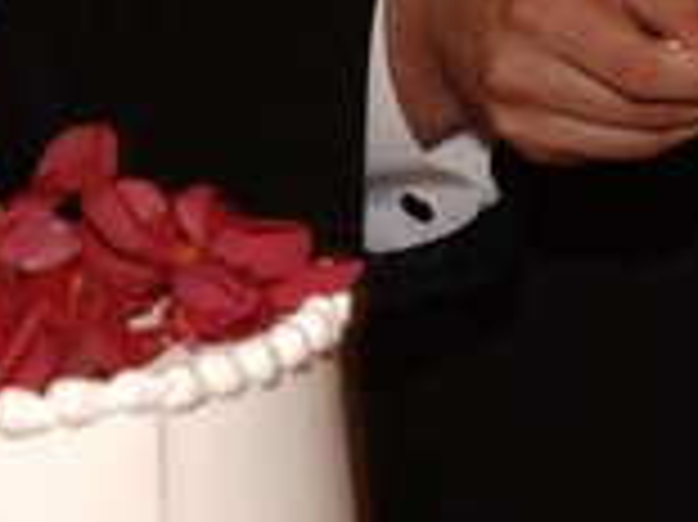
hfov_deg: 10.2
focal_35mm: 190
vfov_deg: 7.6
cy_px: -344
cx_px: 874
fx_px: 3828
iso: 400
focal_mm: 32
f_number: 5.6
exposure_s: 1/50
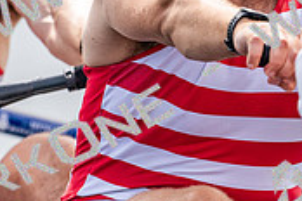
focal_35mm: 1333
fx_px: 11182
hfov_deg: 1.5
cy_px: 79
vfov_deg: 1.0
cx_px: 123
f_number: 4.5
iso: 360
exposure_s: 1/2500
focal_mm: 400
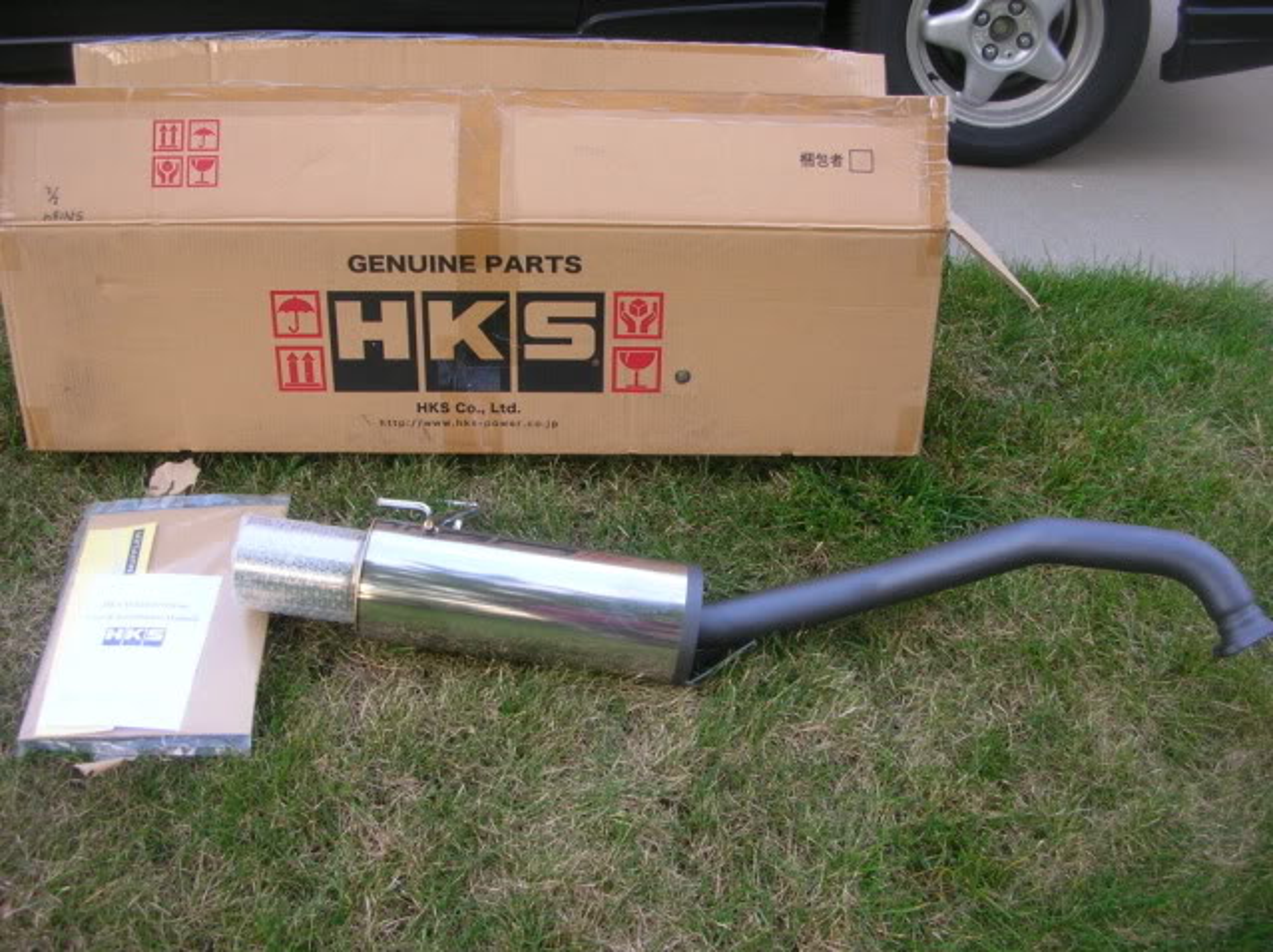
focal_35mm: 35
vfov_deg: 40.6
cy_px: 476
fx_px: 1286
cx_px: 636
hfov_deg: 52.7
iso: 50
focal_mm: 5.8
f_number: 2.8
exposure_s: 1/36
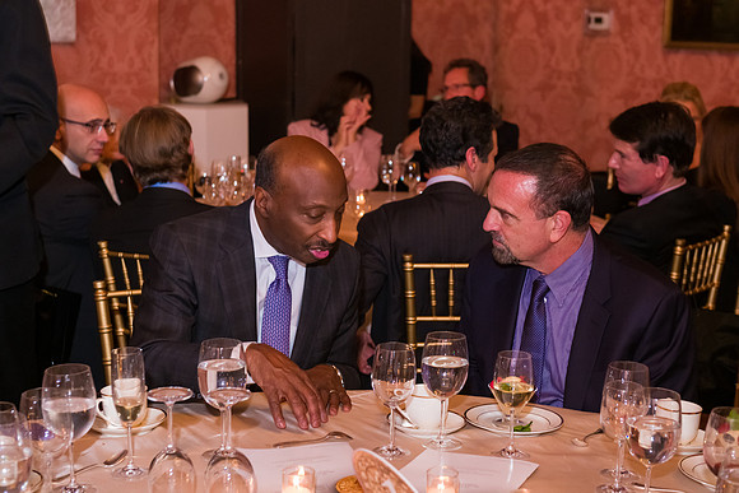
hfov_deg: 32.4
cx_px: 370
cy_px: 246
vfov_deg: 21.9
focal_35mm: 62
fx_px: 1273
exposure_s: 1/80
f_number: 5
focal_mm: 62
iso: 3200
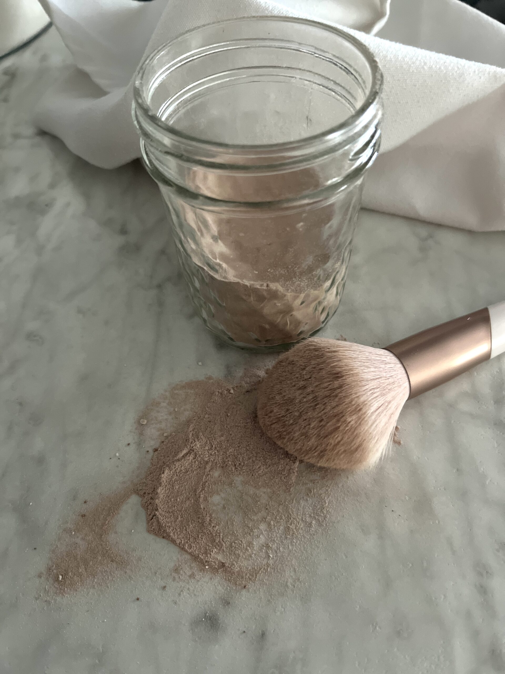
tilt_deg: -55.8
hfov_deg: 53.1
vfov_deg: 67.3
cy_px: 337
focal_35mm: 26
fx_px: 506
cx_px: 252
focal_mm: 5.1
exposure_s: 1/30
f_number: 1.6
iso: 1000
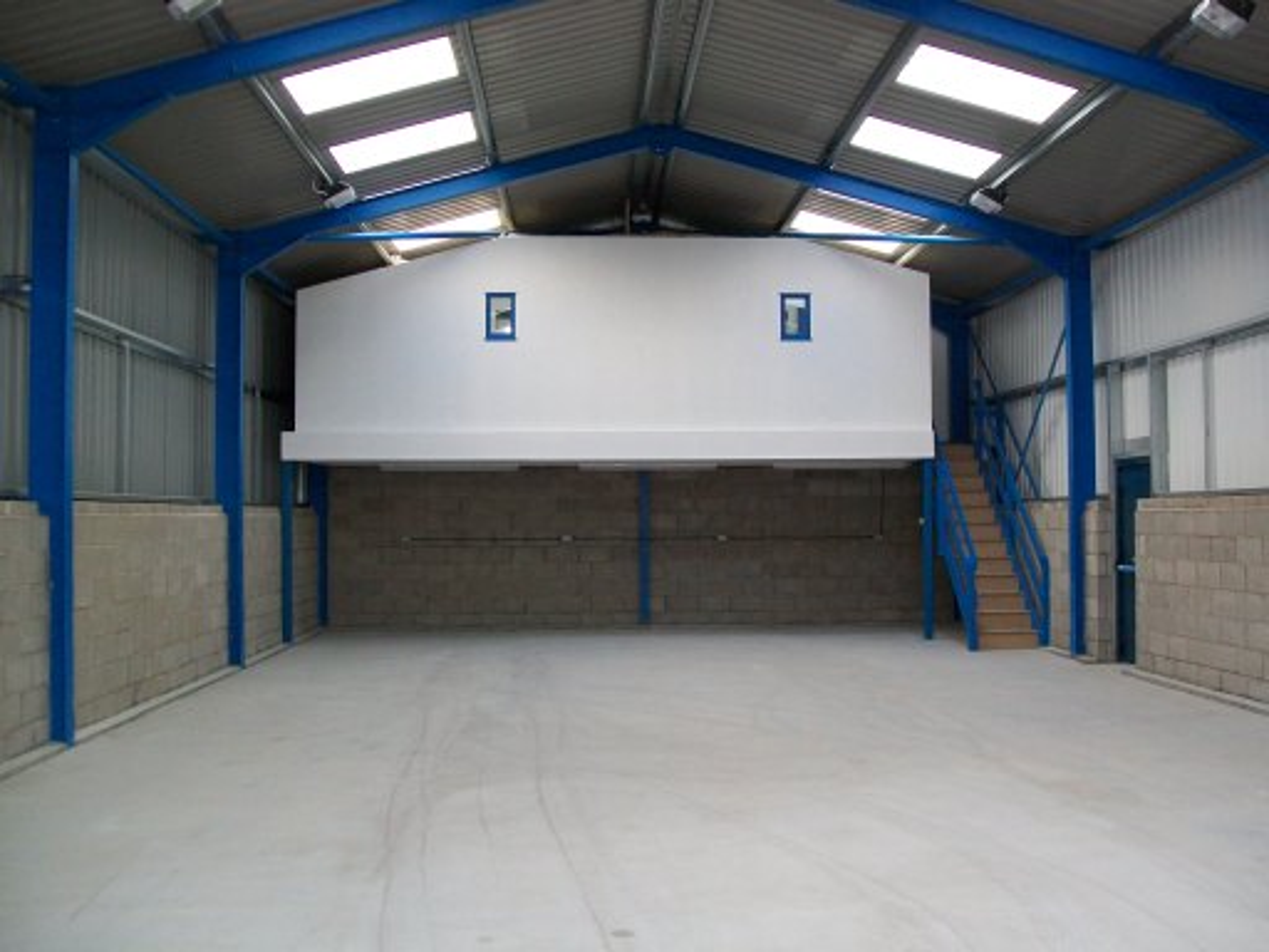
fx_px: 1320
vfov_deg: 39.7
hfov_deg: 51.4
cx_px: 634
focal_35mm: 36
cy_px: 476
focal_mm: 6
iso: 160
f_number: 2.7
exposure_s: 1/100
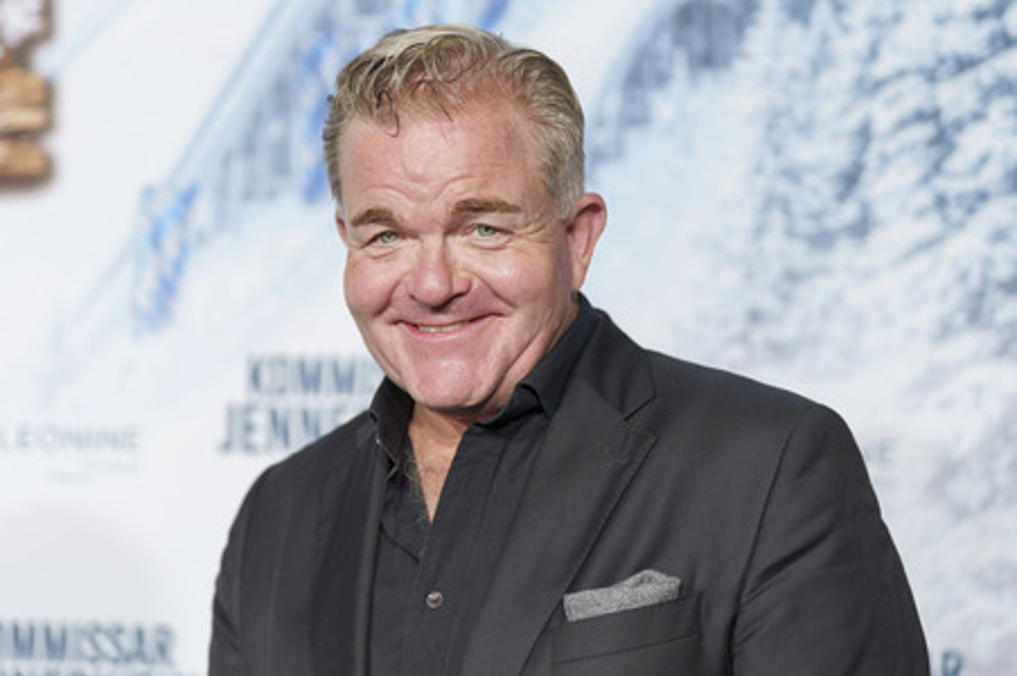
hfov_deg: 20.8
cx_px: 508
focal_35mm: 98
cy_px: 338
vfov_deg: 13.9
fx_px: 2766
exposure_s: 1/200
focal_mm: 98
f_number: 2.8
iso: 640
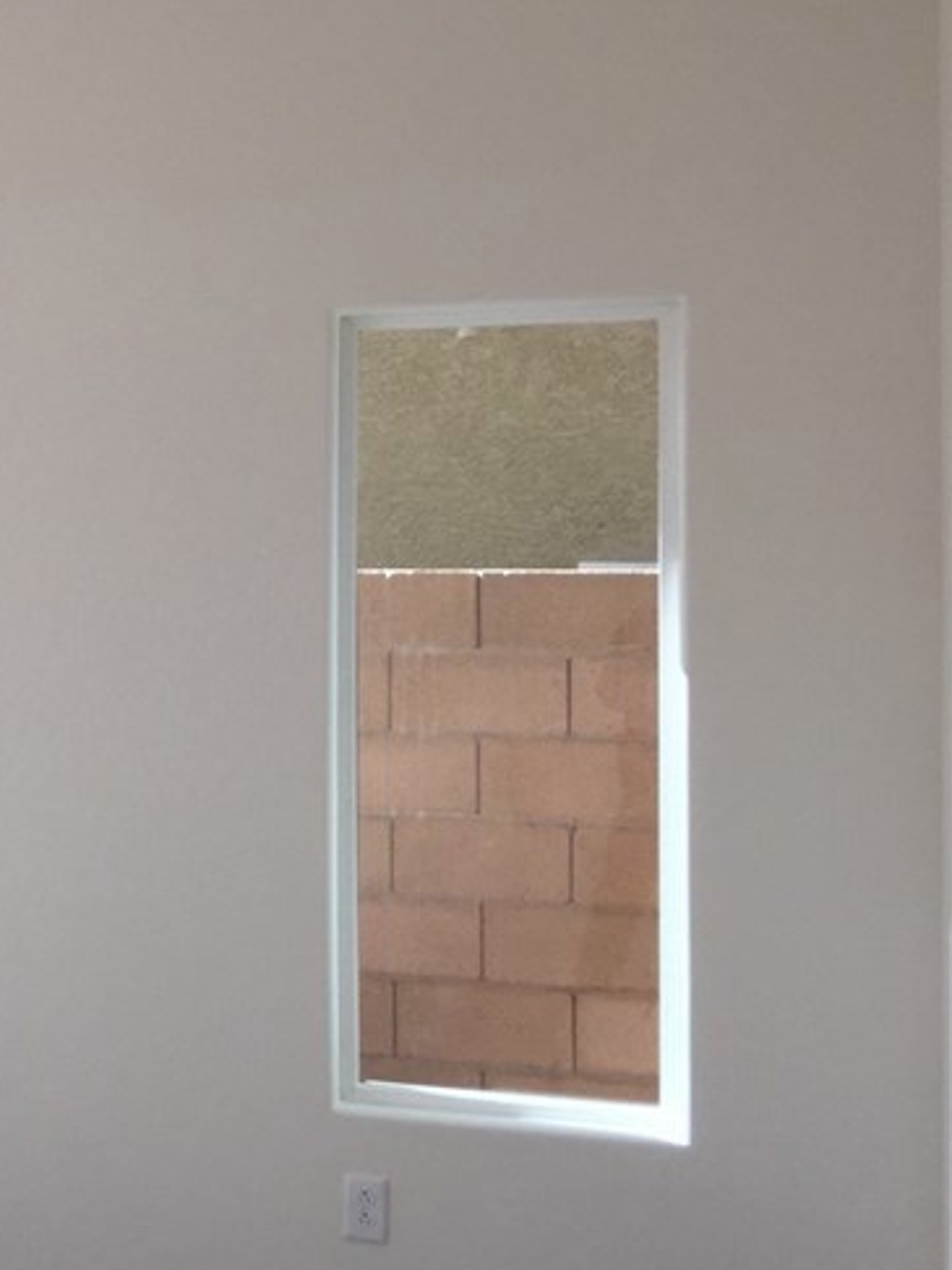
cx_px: -352
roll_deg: -0.5
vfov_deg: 31.7
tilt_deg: +1.3
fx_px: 2238
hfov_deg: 21.3
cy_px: 558
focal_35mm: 61
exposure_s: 1/302
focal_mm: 4.15
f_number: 2.2
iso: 32
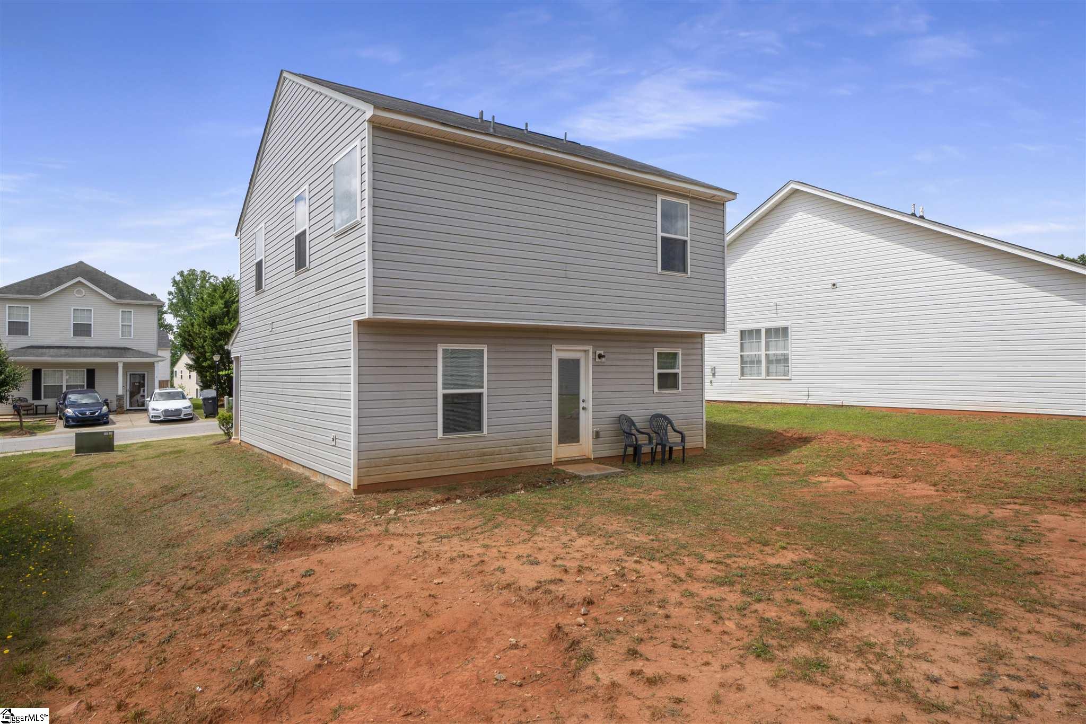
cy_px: 362
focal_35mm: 21
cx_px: 543
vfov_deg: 59.5
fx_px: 634
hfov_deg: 81.2
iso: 100
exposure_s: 1/160
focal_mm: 14
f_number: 9
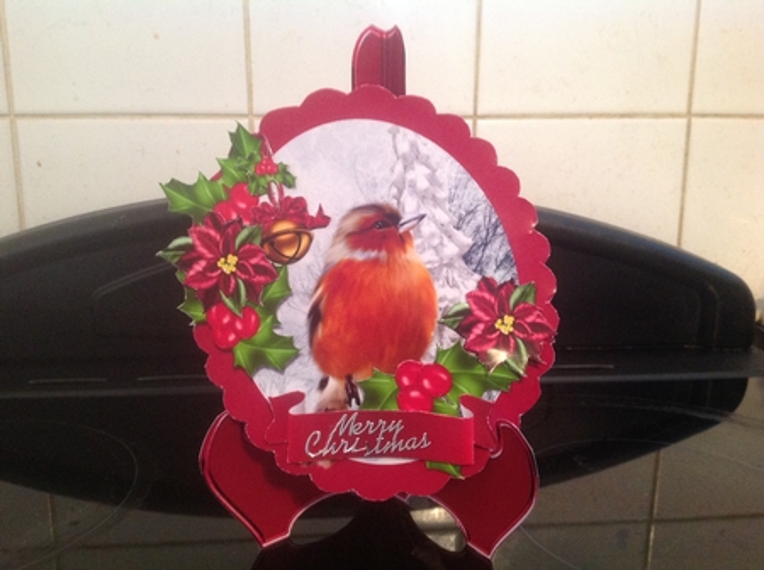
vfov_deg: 40.6
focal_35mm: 35
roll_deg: +0.0
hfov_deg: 52.7
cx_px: 382
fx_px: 771
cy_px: 285
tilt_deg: -13.3
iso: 320
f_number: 2.4
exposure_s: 1/15
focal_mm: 4.28
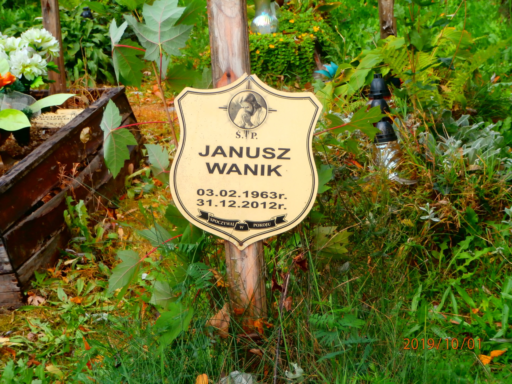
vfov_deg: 17.2
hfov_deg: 22.8
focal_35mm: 86
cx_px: 256
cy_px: 192
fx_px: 1272
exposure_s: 1/125
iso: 100
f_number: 5
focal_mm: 15.16
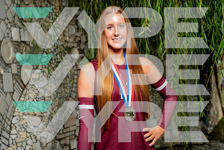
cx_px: 112
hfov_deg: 36.3
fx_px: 342
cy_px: 75
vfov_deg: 24.7
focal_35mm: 55
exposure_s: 1/1250
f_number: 4
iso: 250
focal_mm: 52
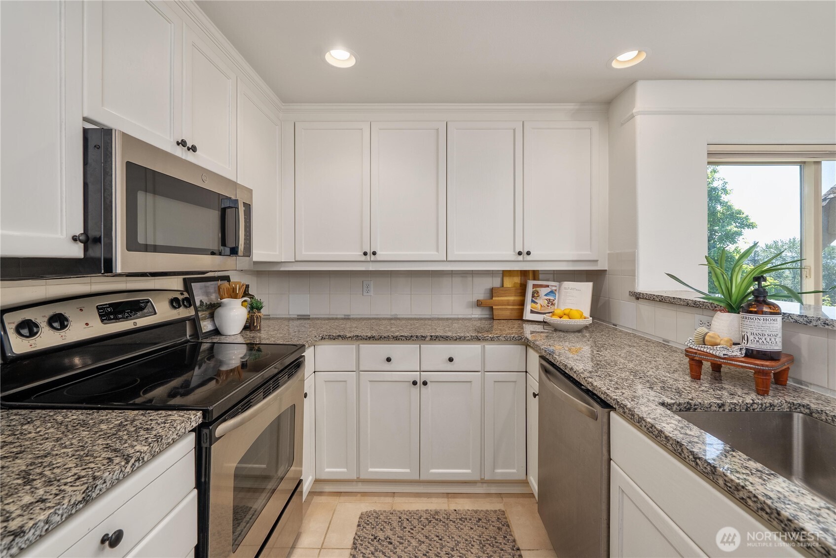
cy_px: 279
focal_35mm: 14
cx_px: 418
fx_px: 325
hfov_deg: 104.2
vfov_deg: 81.3
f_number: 7.1
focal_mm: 14
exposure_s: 1/8
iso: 1000
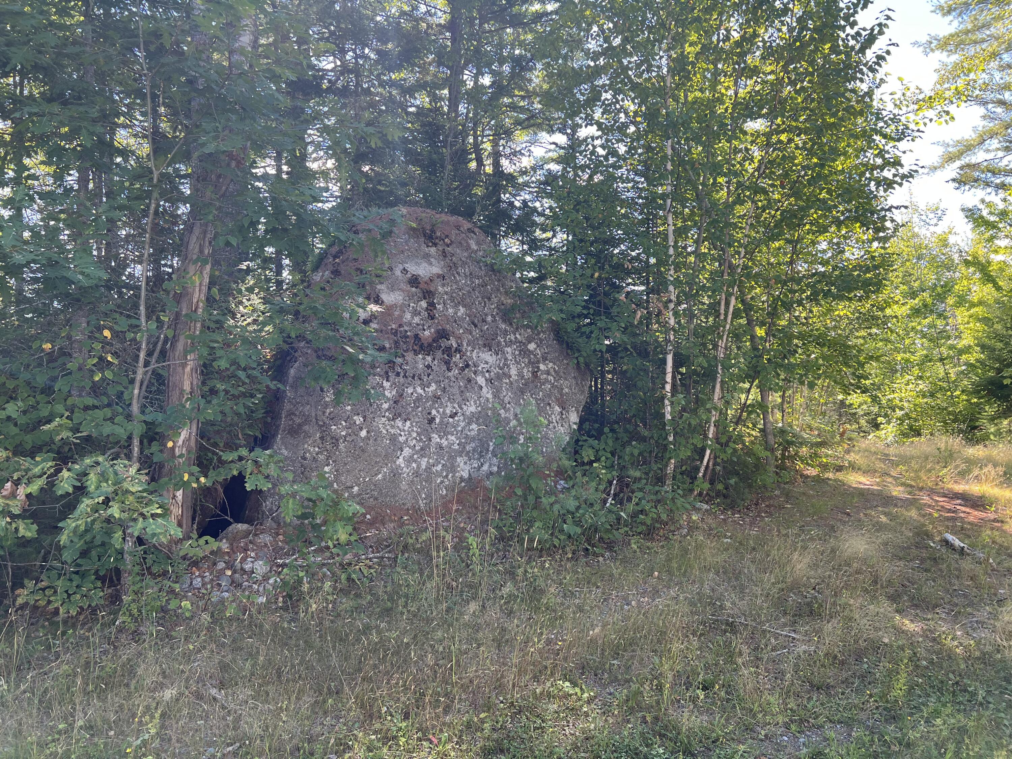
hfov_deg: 67.3
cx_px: 506
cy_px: 380
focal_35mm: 26
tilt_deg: -0.2
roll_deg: +1.1
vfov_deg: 53.1
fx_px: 760
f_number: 1.5
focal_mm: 5.7
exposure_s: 1/288
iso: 50
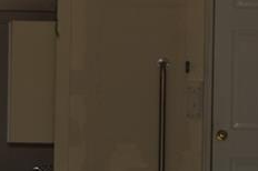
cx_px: 33
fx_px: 2606
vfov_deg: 3.8
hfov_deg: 5.7
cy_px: 181
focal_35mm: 364
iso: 110
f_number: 5.6
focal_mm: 55
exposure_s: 1/125
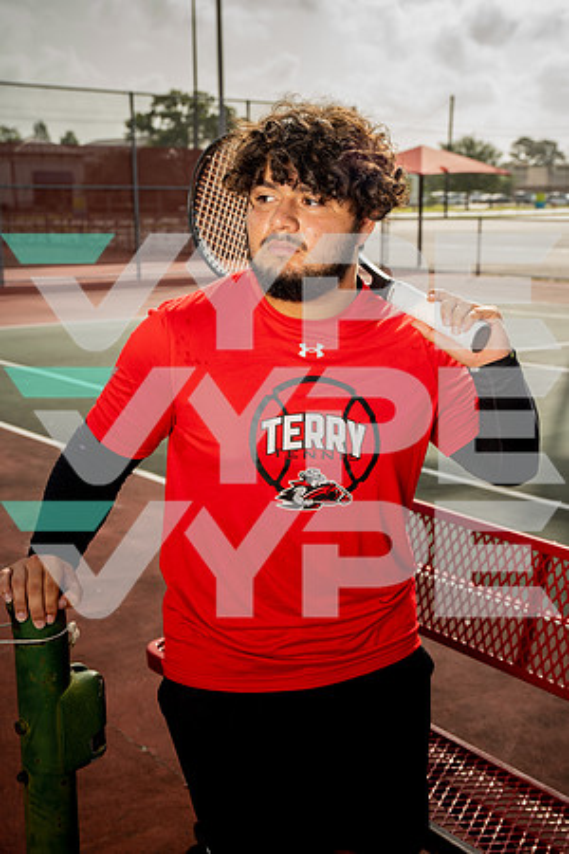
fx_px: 1114
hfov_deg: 28.6
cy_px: 427
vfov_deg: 41.9
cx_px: 284
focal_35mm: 47
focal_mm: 47
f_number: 6.3
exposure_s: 1/250
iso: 50
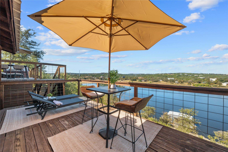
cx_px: 114
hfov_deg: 104.3
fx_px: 89
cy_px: 76
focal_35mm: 14
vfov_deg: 81.2
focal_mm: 14
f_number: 8
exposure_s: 1/250
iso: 250
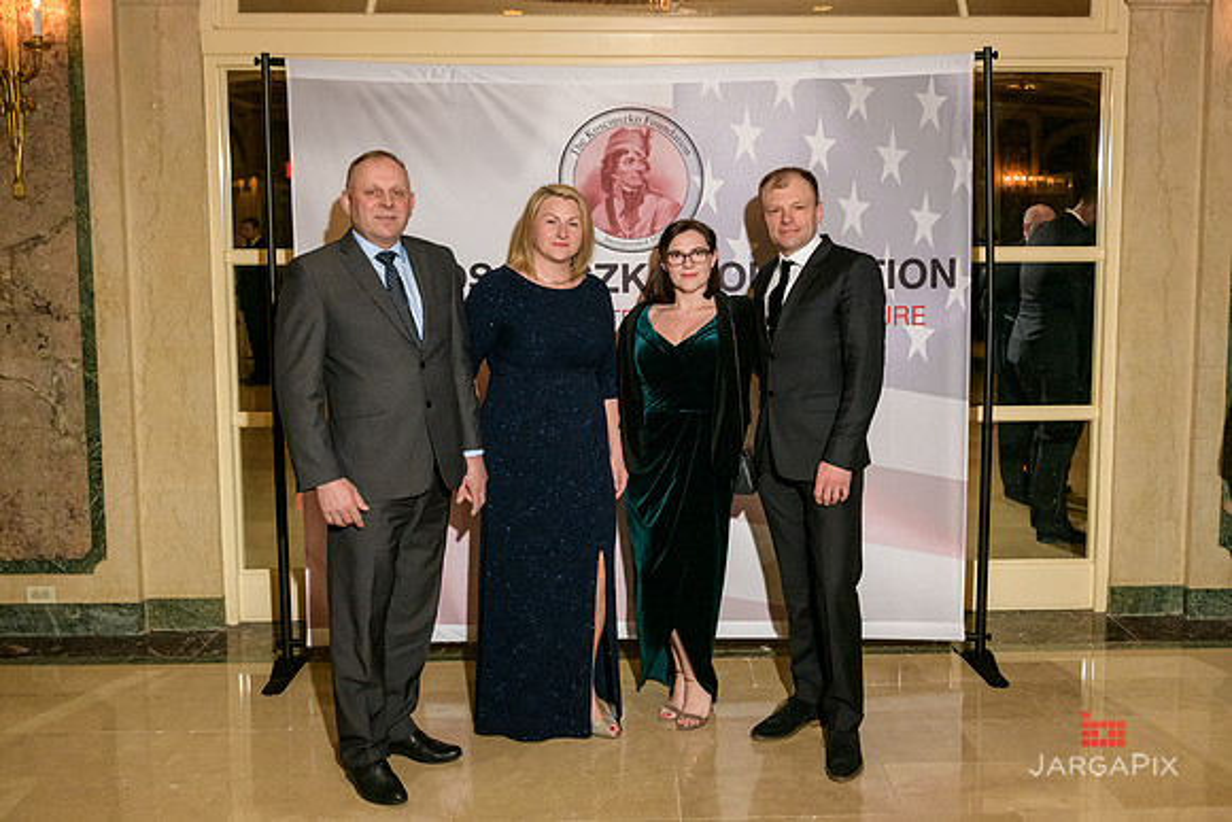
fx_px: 1156
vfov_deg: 39.1
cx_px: 674
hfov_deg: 56.0
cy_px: 350
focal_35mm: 34
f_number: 5
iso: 1600
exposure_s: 1/100
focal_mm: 29
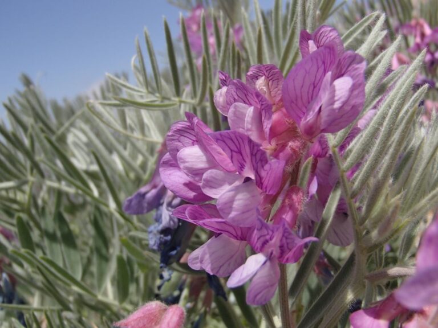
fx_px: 468
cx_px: 219
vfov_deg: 38.7
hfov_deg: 50.1
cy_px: 164
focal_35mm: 37
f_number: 4.7
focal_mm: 6.64
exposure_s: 1/1250
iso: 100
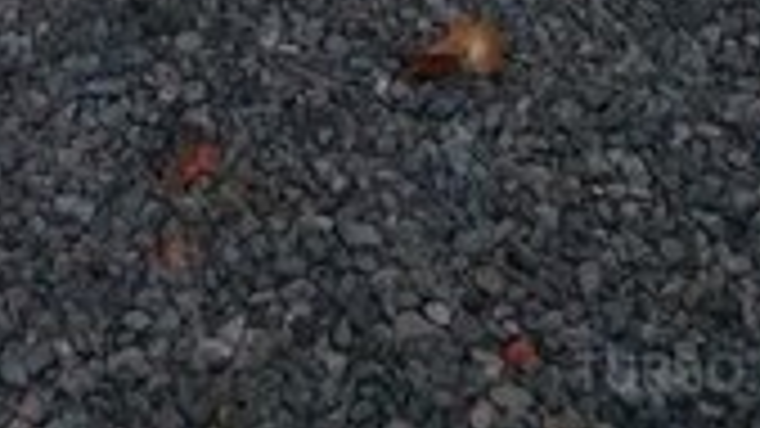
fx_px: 1995
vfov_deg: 10.2
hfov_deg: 20.9
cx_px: 9
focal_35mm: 99
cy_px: -685
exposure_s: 1/33
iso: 100
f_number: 2.2
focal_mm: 3.3
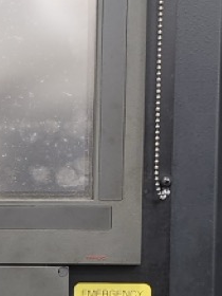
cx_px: -91
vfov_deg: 18.3
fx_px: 898
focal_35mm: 105
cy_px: 286
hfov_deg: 13.4
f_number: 1.8
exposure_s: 1/120
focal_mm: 5.54
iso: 400
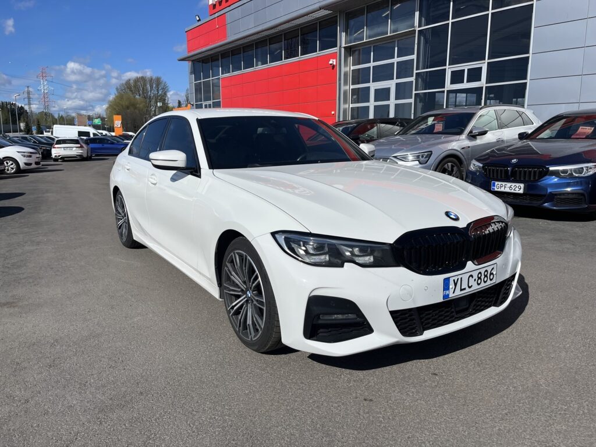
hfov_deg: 67.3
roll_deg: +0.1
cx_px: 298
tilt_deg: -10.5
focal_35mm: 26
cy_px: 224
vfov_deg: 53.1
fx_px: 448
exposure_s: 1/9091
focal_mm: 5.1
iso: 50
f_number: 1.6
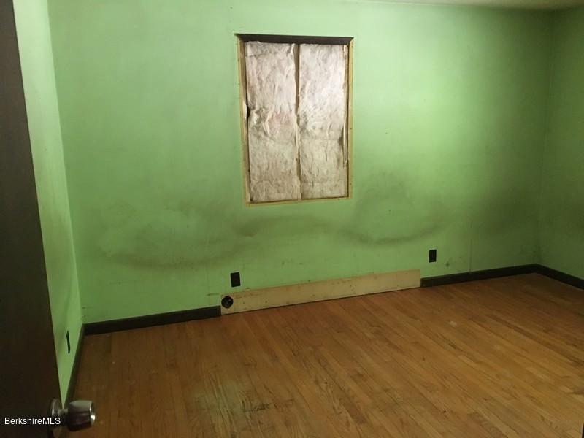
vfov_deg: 48.2
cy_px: 219
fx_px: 489
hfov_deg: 61.7
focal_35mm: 29
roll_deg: +0.6
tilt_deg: -10.9
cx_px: 292
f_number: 2.2
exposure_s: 1/15
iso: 320
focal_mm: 4.15
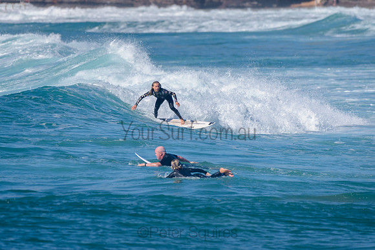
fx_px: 6384
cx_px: 145
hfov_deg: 3.4
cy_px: 97
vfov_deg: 2.2
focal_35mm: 613
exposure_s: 1/2000
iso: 125
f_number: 5.6
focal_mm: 500
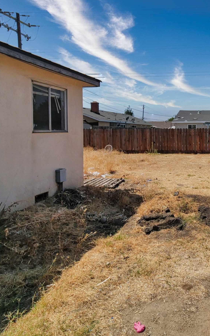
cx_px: 208
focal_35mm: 25
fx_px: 229
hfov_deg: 42.8
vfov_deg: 71.9
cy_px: 138
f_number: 6.3
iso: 250
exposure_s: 1/1600
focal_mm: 7
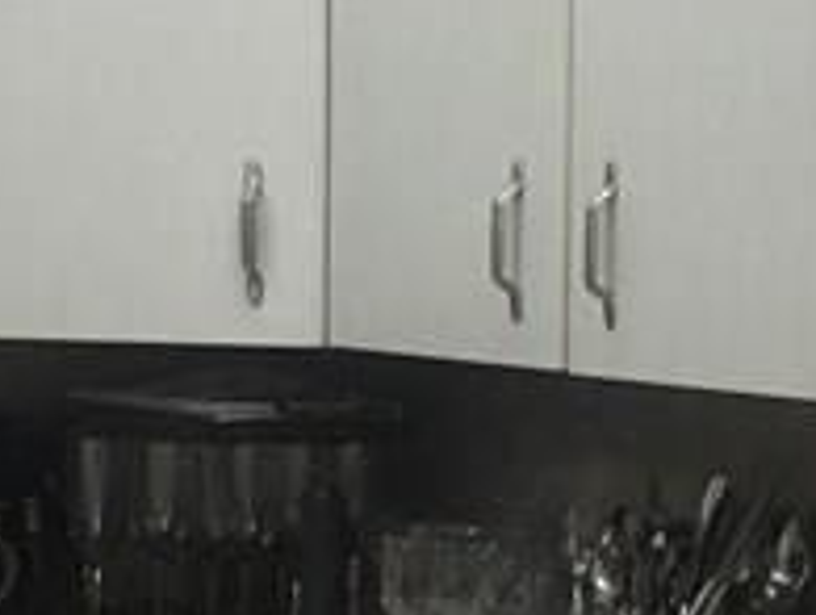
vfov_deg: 9.7
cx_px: 569
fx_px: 3590
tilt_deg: -8.6
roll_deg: -1.7
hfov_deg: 12.9
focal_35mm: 152
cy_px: 699
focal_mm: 4.15
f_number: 2.2
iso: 80
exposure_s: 1/30
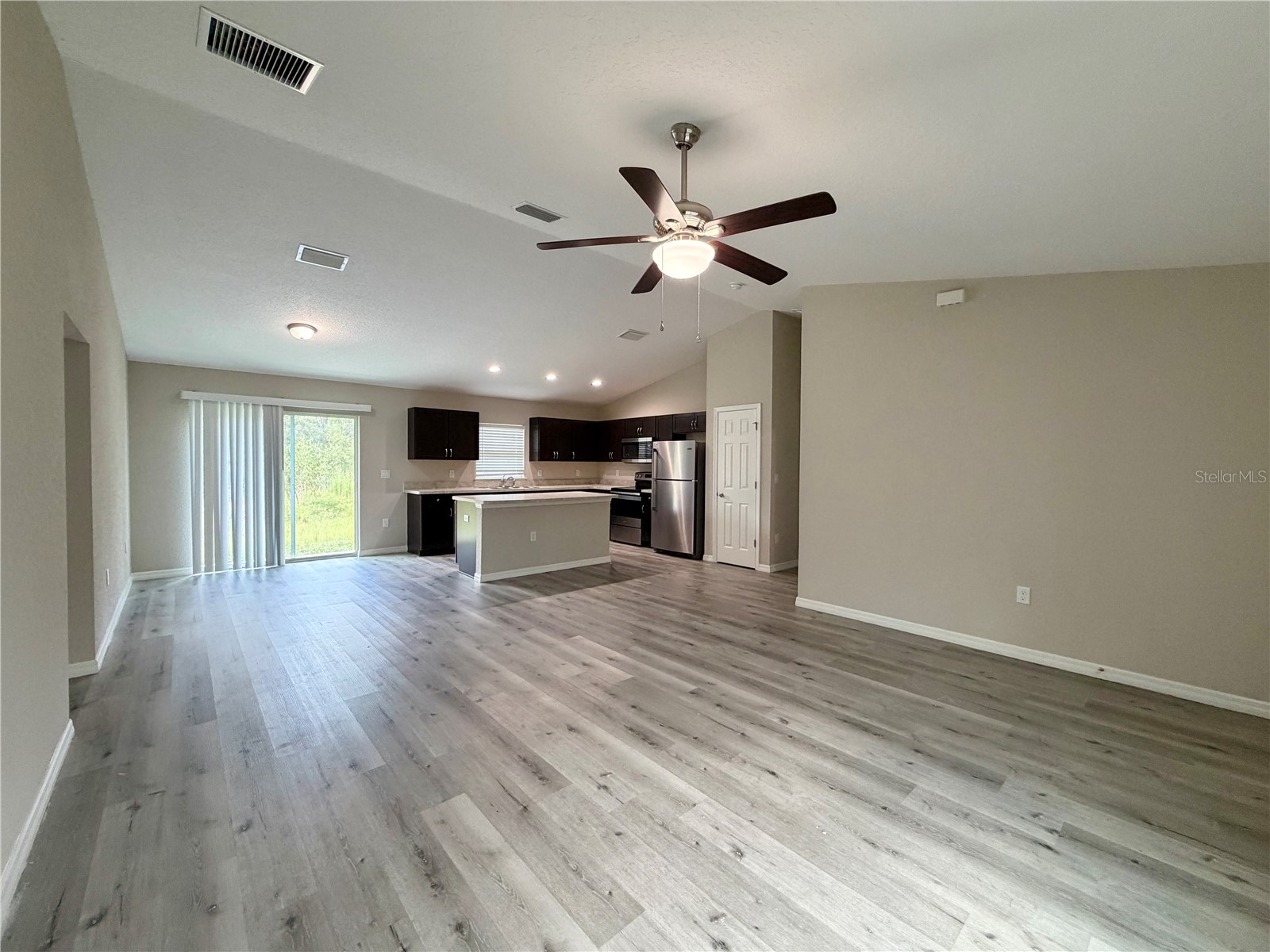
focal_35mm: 14
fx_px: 514
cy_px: 476
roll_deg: -0.3
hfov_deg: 102.1
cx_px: 635
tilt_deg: -1.7
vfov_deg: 85.7
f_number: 2.2
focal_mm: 2.22
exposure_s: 1/60
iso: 320
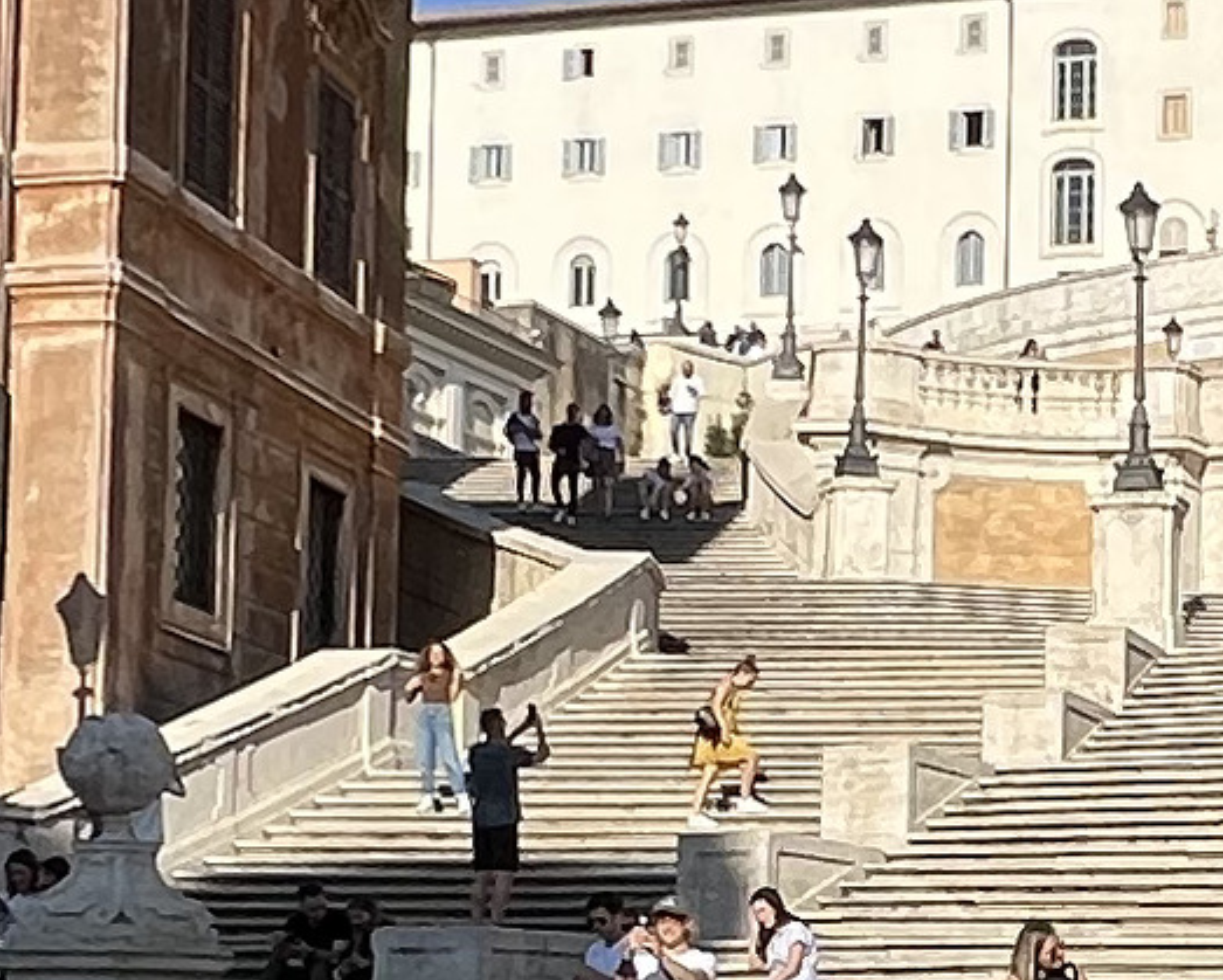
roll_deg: -0.5
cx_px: 1410
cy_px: 905
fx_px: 3513
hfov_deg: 18.8
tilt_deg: +4.3
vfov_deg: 15.7
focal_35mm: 97
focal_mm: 1.57
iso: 32
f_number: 1.8
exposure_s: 1/2370
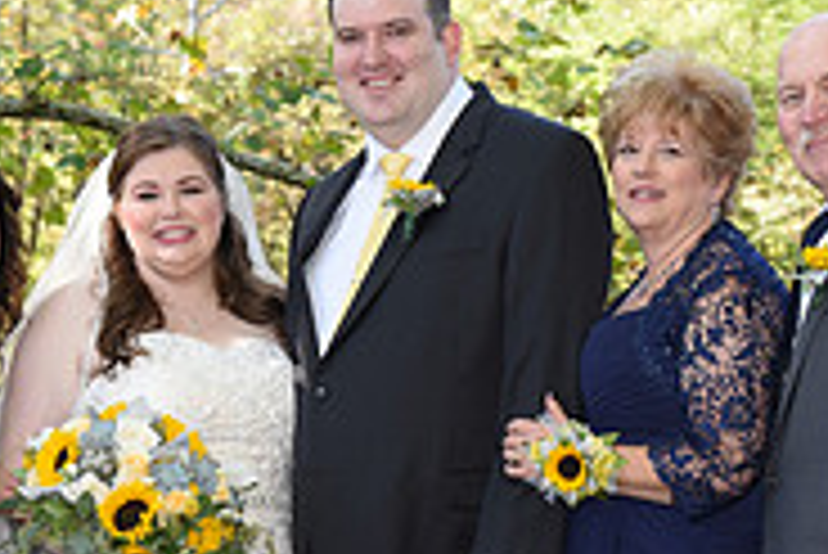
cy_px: 579
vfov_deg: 9.8
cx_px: 288
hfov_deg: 14.7
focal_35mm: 139
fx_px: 3199
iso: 640
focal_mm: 44
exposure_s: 1/200
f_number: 5
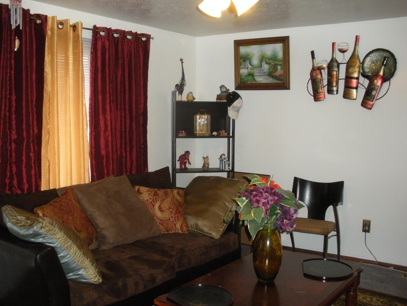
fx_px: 423
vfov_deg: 39.7
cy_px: 153
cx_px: 204
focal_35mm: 36
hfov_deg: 51.4
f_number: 3.5
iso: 418
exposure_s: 1/60
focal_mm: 6.3
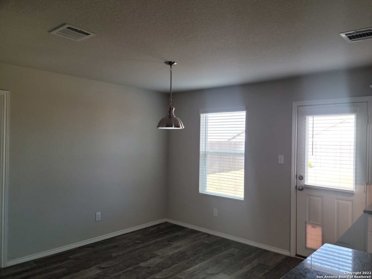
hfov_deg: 63.4
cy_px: 140
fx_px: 301
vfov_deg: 49.7
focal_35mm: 28
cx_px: 186
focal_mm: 5.9
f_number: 2
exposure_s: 1/59
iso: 64
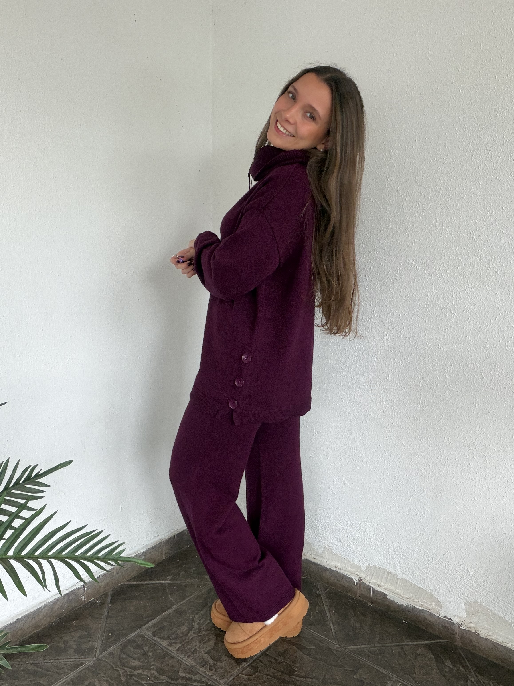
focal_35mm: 30
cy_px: 343
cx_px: 257
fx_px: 594
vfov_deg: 60.0
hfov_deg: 46.8
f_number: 1.9
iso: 80
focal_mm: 2.71
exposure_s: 1/60
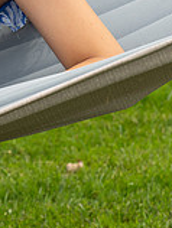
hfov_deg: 4.2
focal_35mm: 350
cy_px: -92
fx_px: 2313
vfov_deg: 5.6
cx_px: -135
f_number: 7.1
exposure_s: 1/250
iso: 125
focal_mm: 80
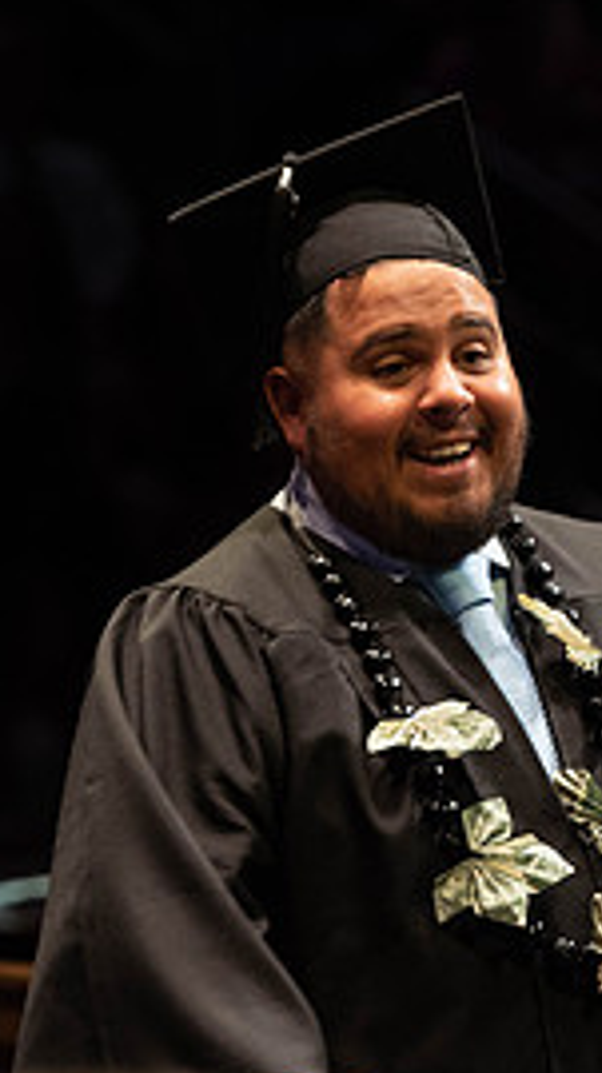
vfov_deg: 5.5
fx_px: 11113
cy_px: 522
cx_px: 738
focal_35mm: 391
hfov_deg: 3.1
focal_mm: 165
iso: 1600
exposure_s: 1/320
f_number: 4.5
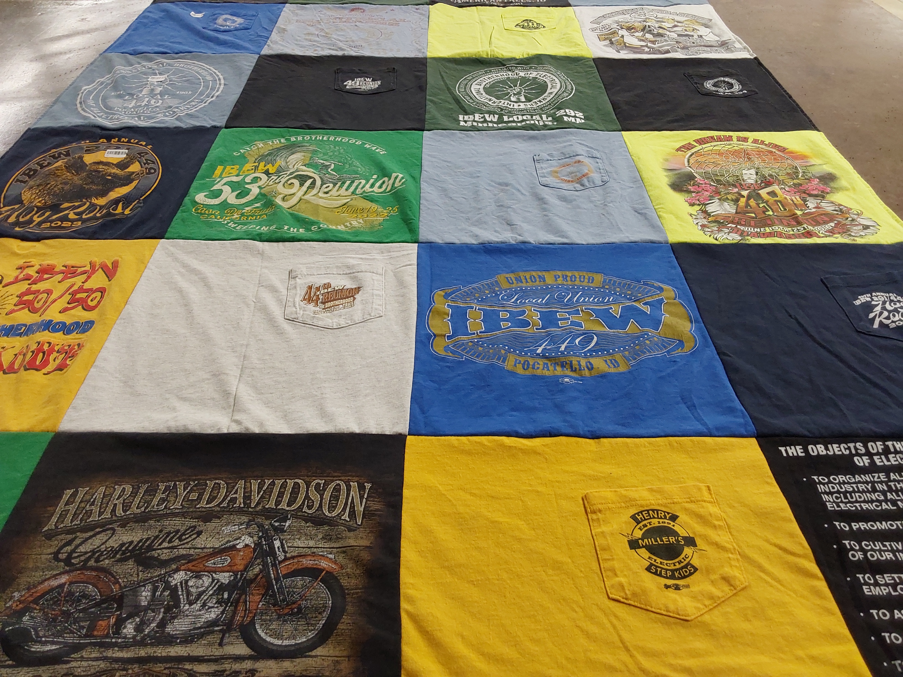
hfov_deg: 63.4
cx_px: 452
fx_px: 730
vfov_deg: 49.7
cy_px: 338
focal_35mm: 28
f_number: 1.9
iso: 80
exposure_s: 1/50
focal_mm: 2.91
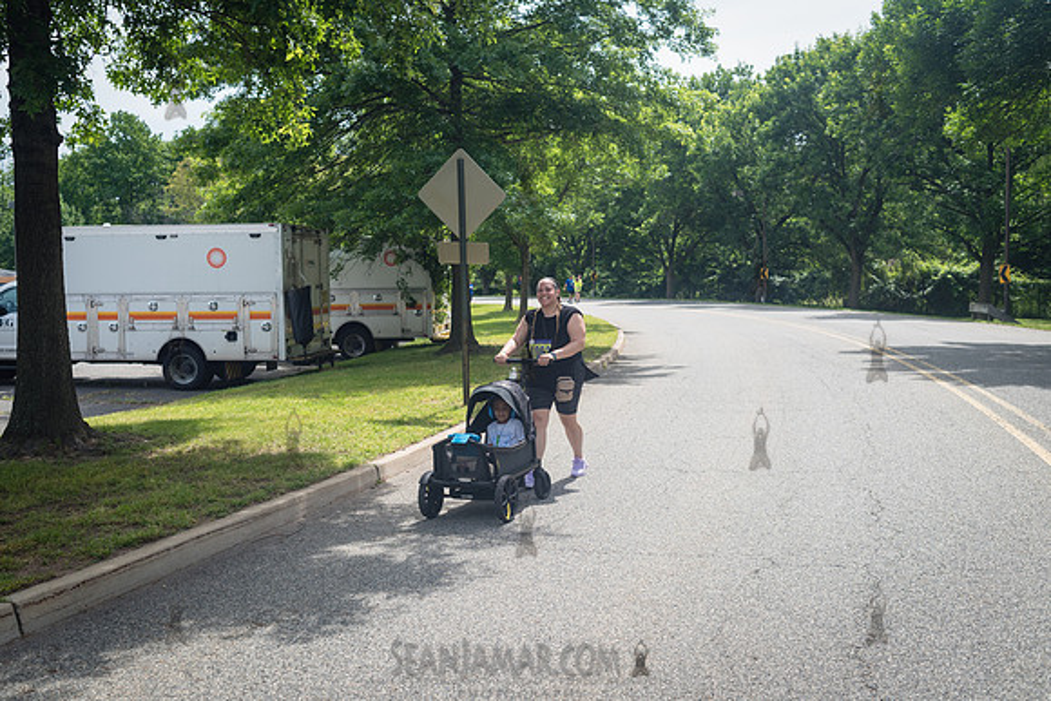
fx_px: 1083
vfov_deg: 35.9
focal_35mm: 37
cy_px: 350
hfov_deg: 51.7
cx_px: 508
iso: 200
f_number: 4
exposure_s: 1/1000
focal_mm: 35
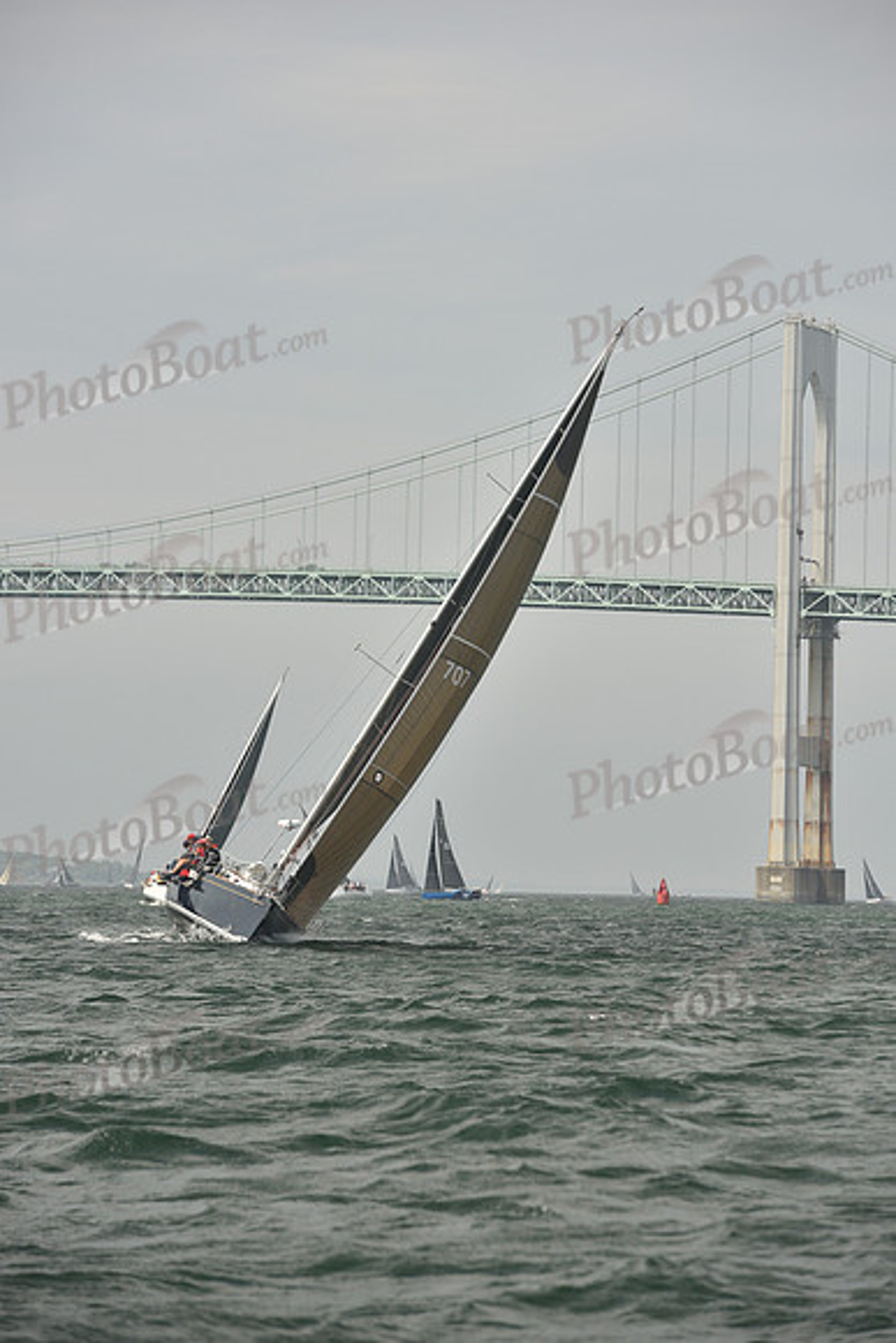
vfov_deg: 14.7
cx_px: 448
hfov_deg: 9.8
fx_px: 5223
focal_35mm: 140
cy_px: 672
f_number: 6.3
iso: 250
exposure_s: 1/640
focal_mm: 140
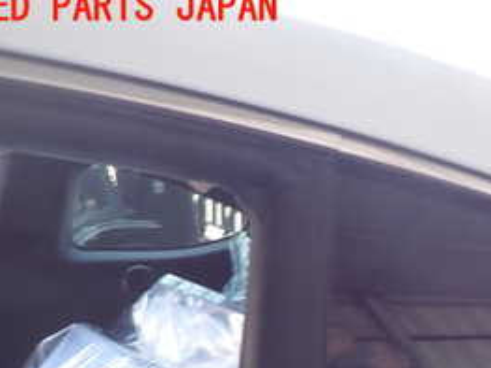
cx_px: 498
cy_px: 405
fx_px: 808
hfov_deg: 31.1
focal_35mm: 57
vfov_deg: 24.0
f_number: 2
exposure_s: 1/60
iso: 125
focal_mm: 4.5
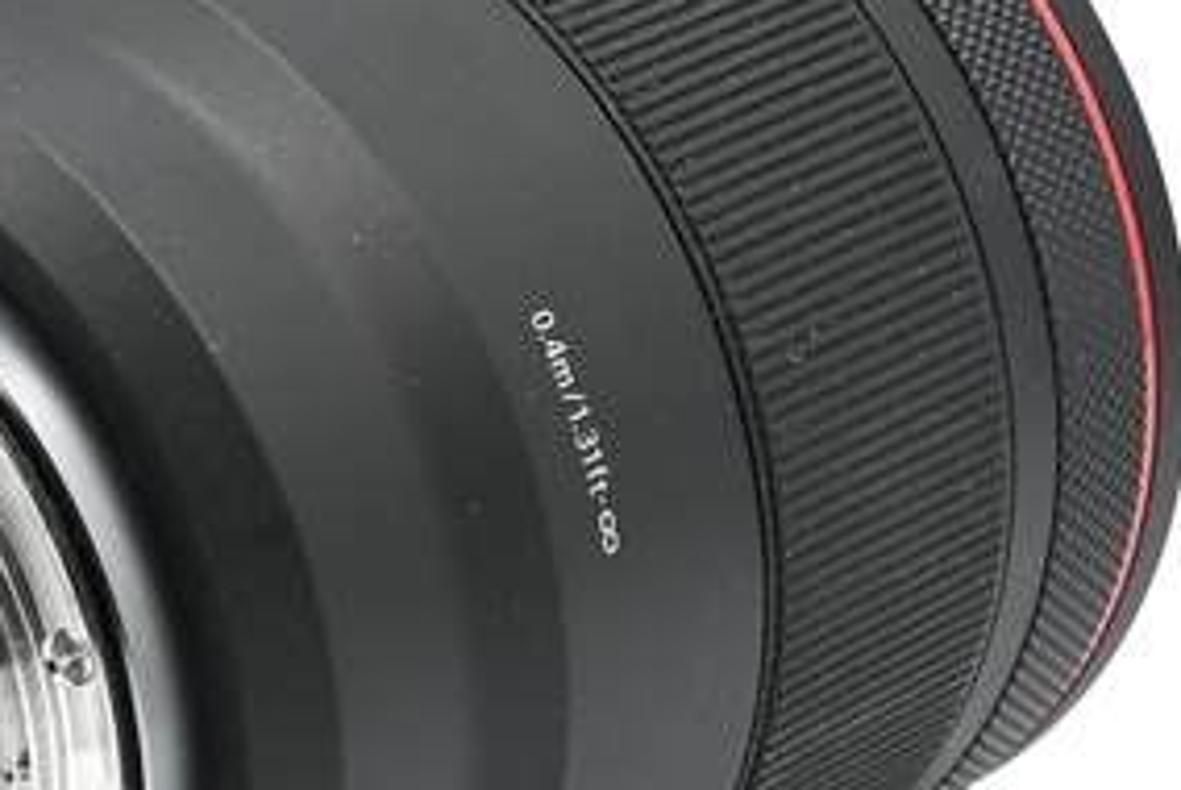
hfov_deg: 8.8
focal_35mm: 232
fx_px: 7619
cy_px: 247
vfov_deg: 5.9
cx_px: -229
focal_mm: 66
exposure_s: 1/30
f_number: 11
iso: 160
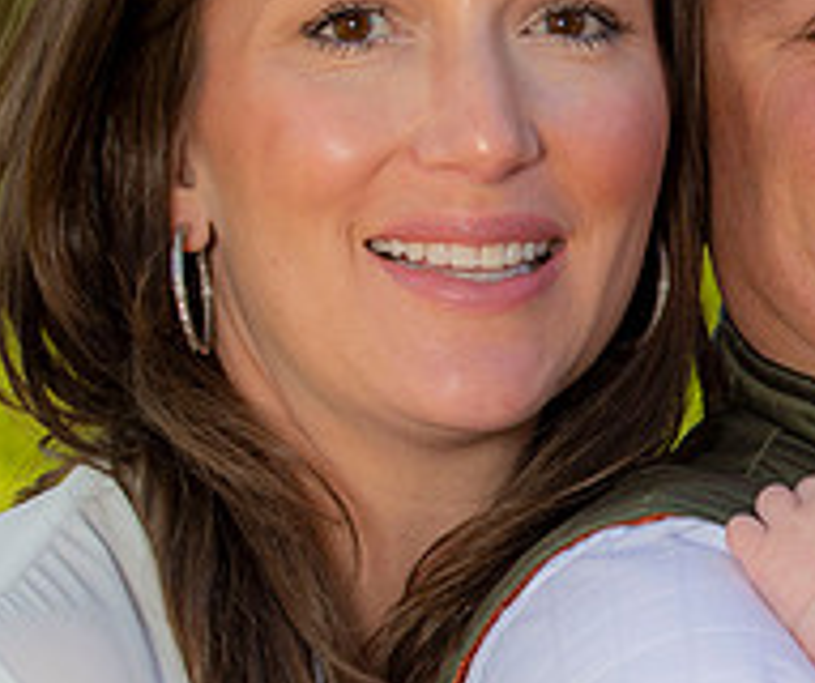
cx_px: 1115
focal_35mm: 280
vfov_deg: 5.7
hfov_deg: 6.7
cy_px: 461
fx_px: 6880
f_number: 6.3
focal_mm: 86
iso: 250
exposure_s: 1/250
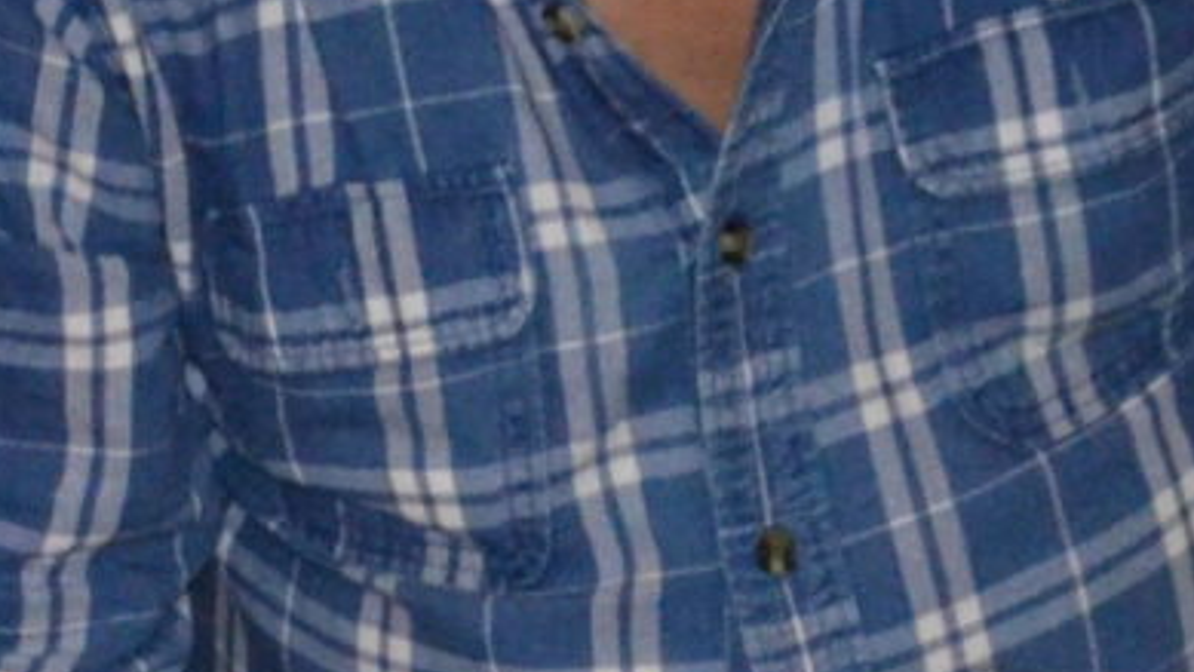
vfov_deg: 3.1
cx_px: -68
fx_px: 12413
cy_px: 939
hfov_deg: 5.5
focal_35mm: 392
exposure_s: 1/60
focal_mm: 38
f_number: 4.5
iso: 3200
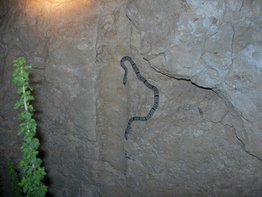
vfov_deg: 37.7
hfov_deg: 49.0
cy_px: 98
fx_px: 288
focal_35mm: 38
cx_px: 131
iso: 50
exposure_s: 1/60.1
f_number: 2.8
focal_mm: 7.8
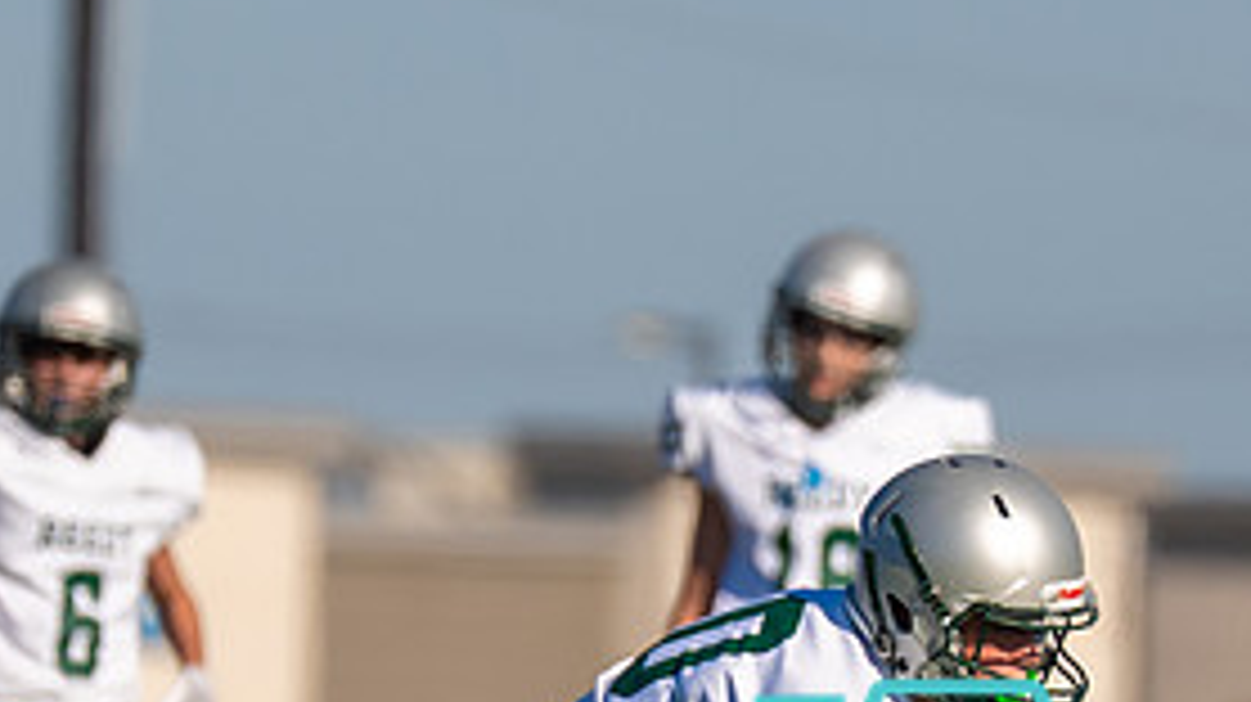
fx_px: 38225
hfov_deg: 1.9
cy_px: 728
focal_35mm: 1153
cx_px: 769
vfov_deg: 1.1
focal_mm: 200
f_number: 2.8
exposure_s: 1/6400
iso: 200
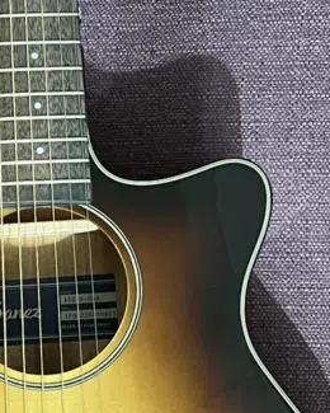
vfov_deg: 37.3
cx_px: 53
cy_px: 182
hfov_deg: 29.4
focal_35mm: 50
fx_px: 610
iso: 500
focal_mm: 5.7
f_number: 1.5
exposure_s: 1/33
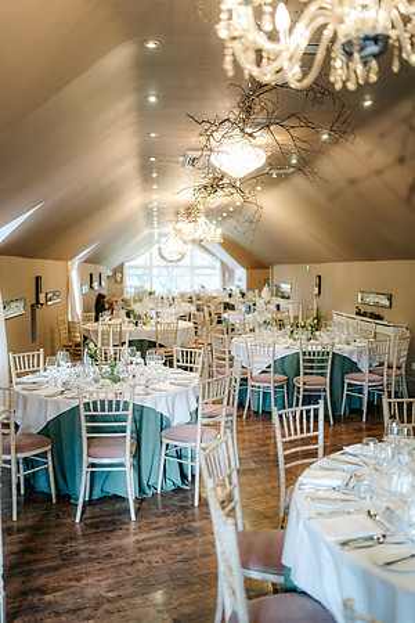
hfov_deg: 37.9
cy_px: 312
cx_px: 208
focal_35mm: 35
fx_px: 605
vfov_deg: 54.4
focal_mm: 35
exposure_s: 1/250
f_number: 1.4
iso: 640
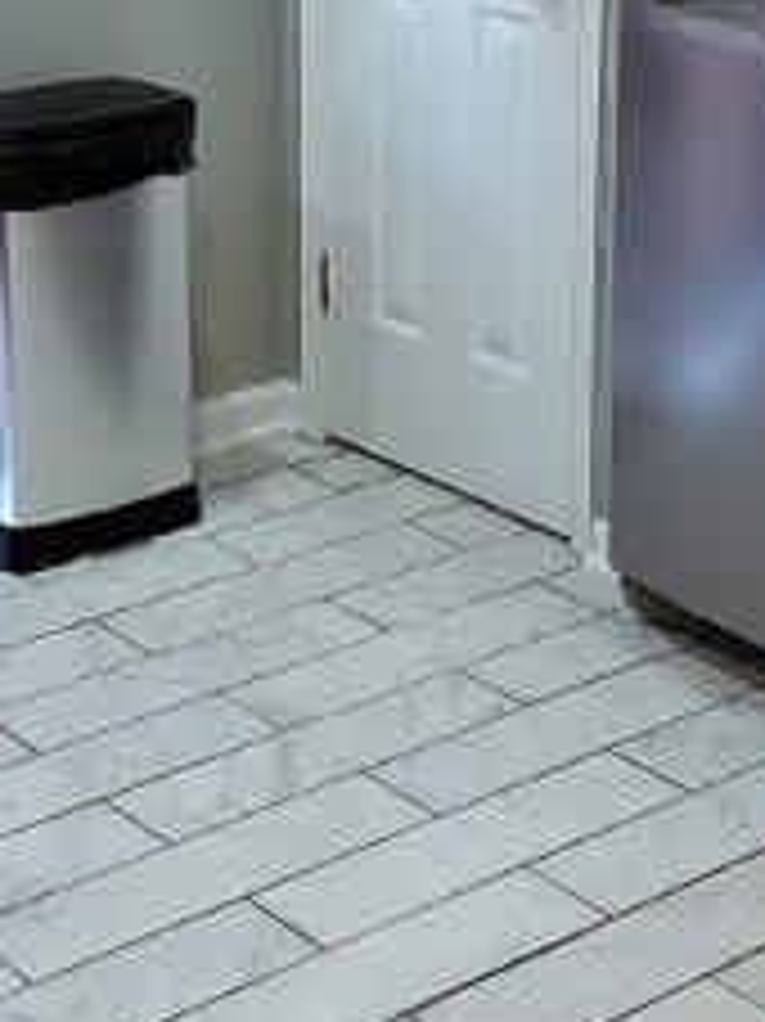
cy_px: 140
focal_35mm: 88
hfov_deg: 16.8
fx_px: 2595
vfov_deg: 21.8
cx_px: 396
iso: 320
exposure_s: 1/30
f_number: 2.4
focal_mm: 4.3
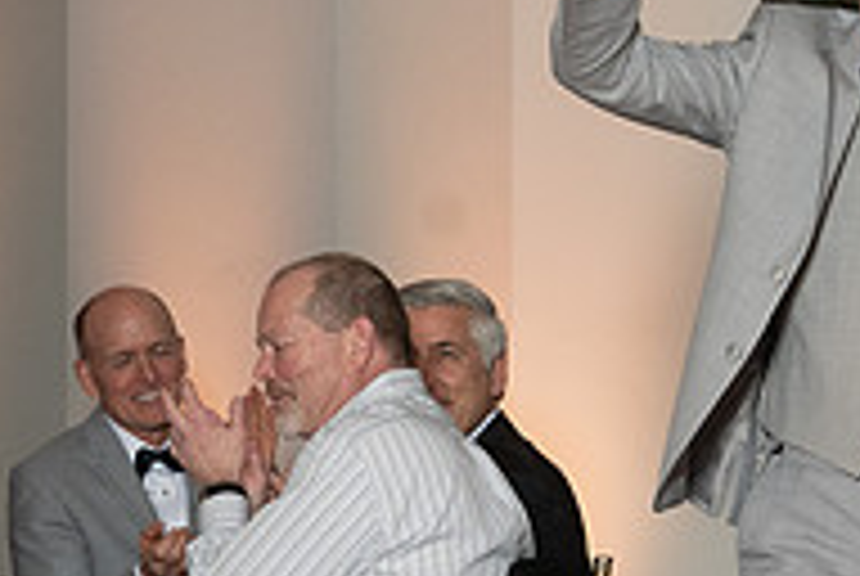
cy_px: 491
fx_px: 5599
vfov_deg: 5.9
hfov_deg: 8.6
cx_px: 1155
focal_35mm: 234
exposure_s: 1/200
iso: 2000
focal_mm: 72
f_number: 5.6
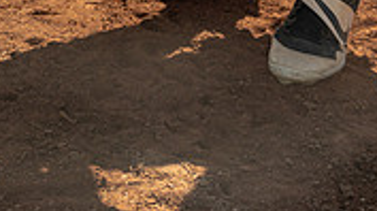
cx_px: 124
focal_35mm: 96
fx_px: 958
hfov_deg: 22.2
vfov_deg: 11.0
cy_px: -256
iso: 500
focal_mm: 36
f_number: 5.6
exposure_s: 1/200
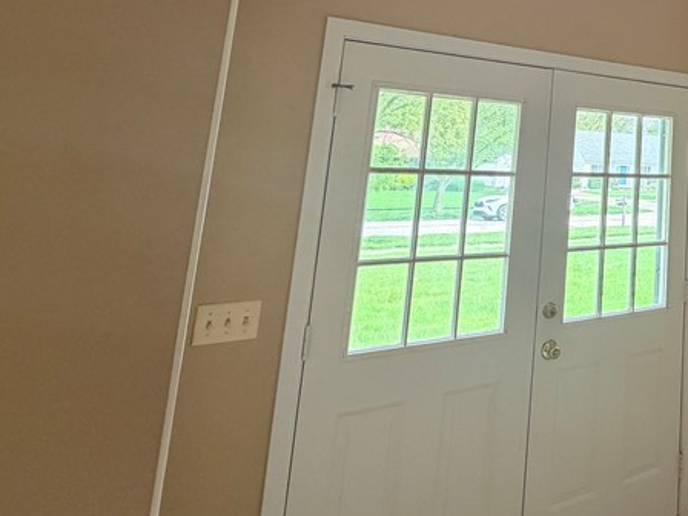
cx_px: 699
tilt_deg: +9.4
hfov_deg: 46.7
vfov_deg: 41.2
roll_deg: -1.4
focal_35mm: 32
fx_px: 636
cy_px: 66
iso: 160
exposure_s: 1/121
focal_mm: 2.22
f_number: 2.2
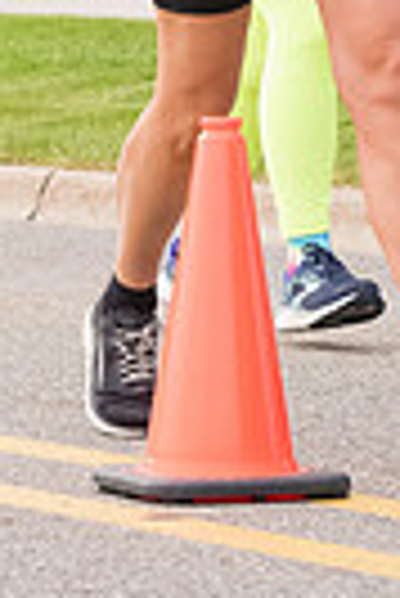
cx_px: 218
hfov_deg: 3.5
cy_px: -207
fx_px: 6582
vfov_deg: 5.2
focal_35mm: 396
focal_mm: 78
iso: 4000
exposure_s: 1/1600
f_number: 7.1
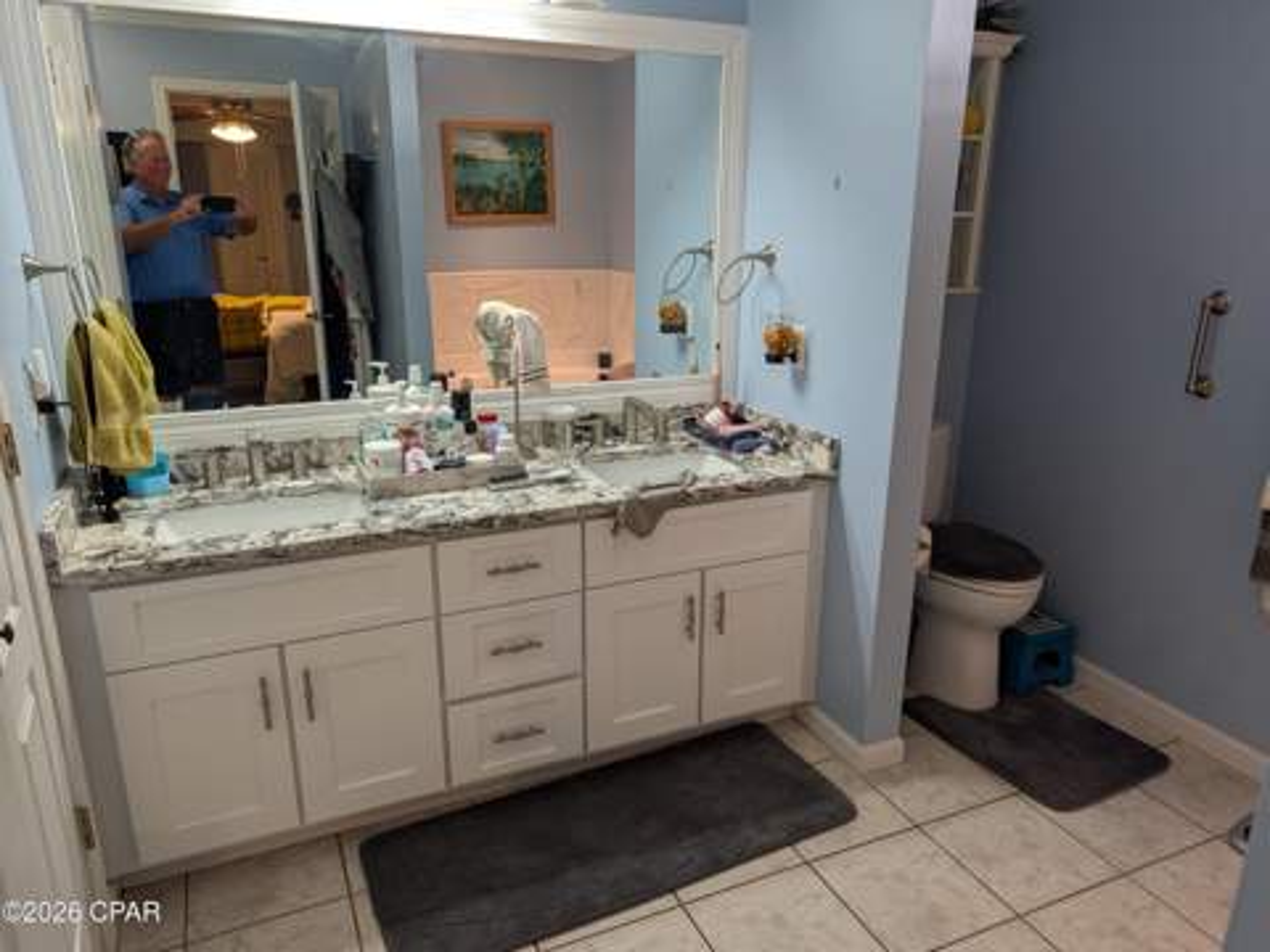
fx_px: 881
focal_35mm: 24
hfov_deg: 71.6
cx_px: 635
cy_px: 476
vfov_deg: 56.8
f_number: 1.68
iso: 66
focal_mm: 6.9
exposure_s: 1/60
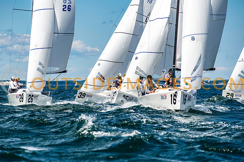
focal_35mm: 192
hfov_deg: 10.7
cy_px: 89
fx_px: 1300
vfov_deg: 7.1
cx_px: 110
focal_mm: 175
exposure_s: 1/3200
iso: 500
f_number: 5.6
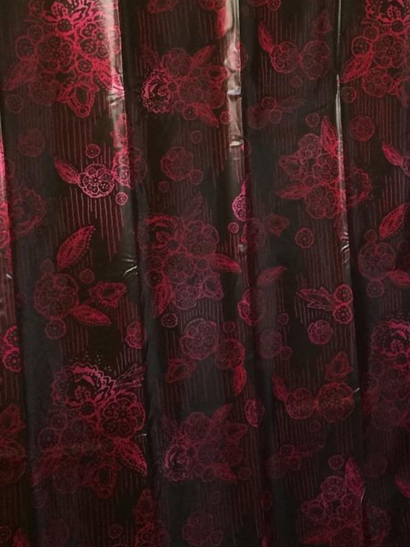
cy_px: 170
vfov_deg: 25.2
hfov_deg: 18.4
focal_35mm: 77
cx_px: 456
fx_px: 1216
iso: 64
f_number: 2.2
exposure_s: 1/30
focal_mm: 4.15
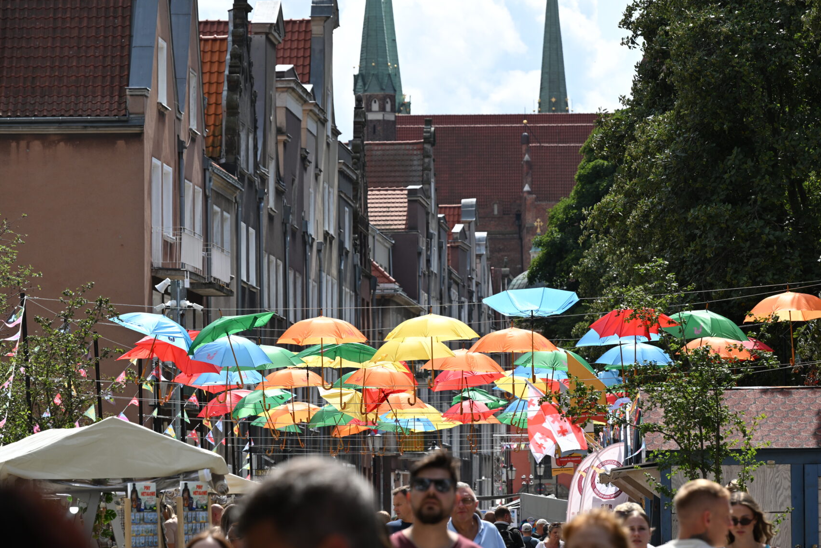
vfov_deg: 7.6
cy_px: 299
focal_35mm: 181
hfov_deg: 11.4
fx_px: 4128
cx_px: 309
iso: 100
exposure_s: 1/500
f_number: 5.6
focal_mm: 120
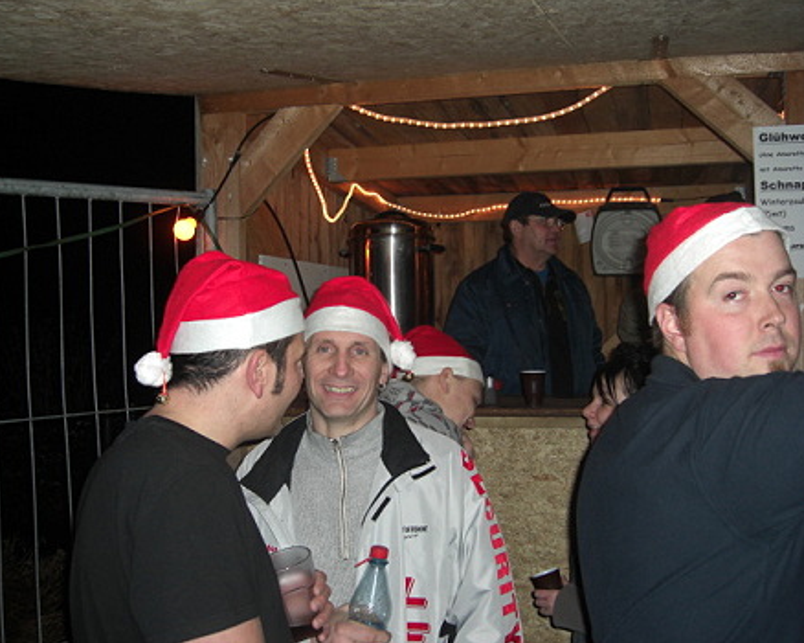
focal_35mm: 40
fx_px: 951
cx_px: 380
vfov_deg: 37.3
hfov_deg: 45.8
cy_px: 322
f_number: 2.8
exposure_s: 1/60
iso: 200
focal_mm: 7.9
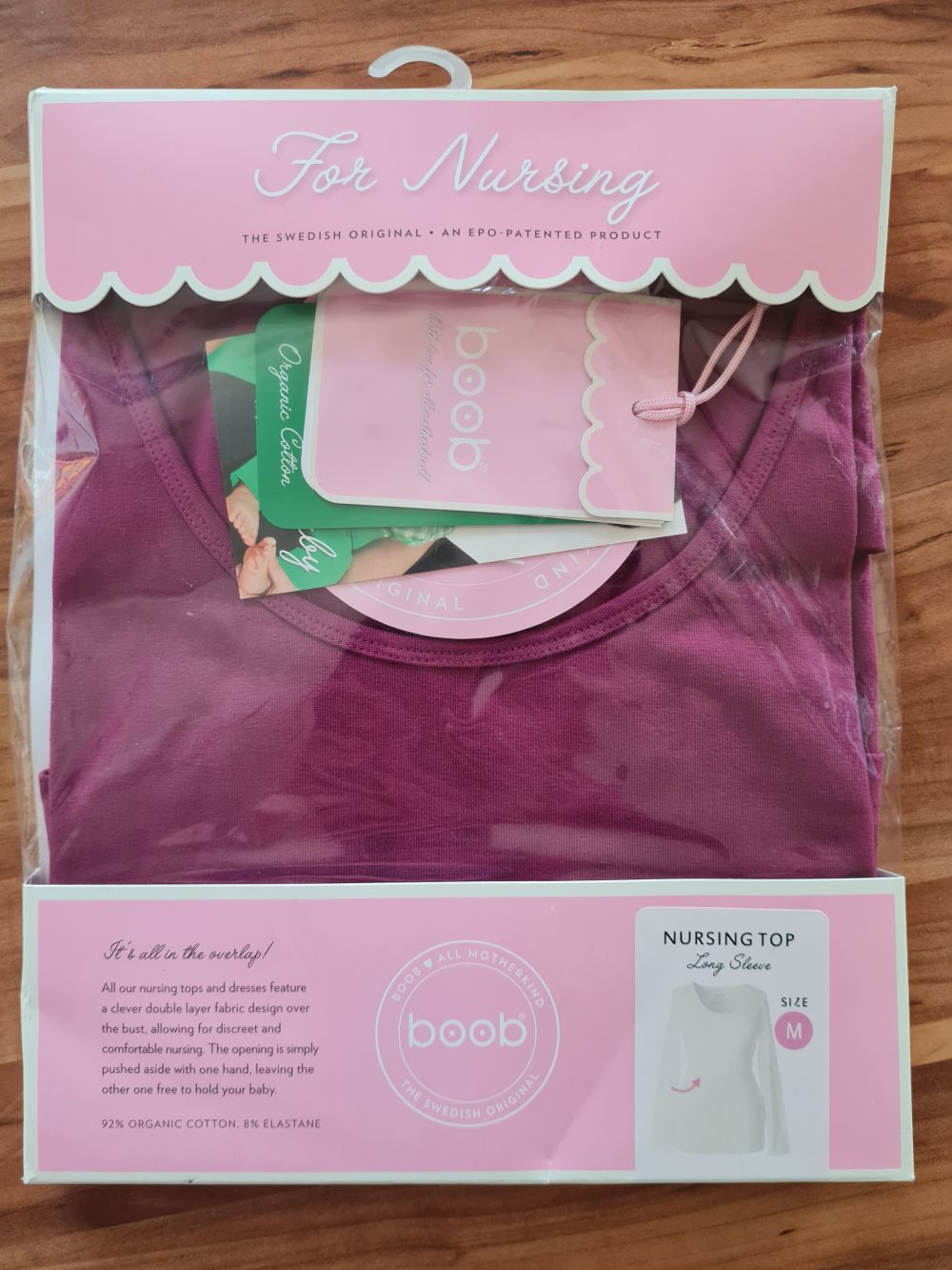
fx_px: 953
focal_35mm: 26
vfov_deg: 67.3
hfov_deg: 53.1
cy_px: 635
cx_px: 476
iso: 250
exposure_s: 1/100
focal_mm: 5.4
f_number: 1.8
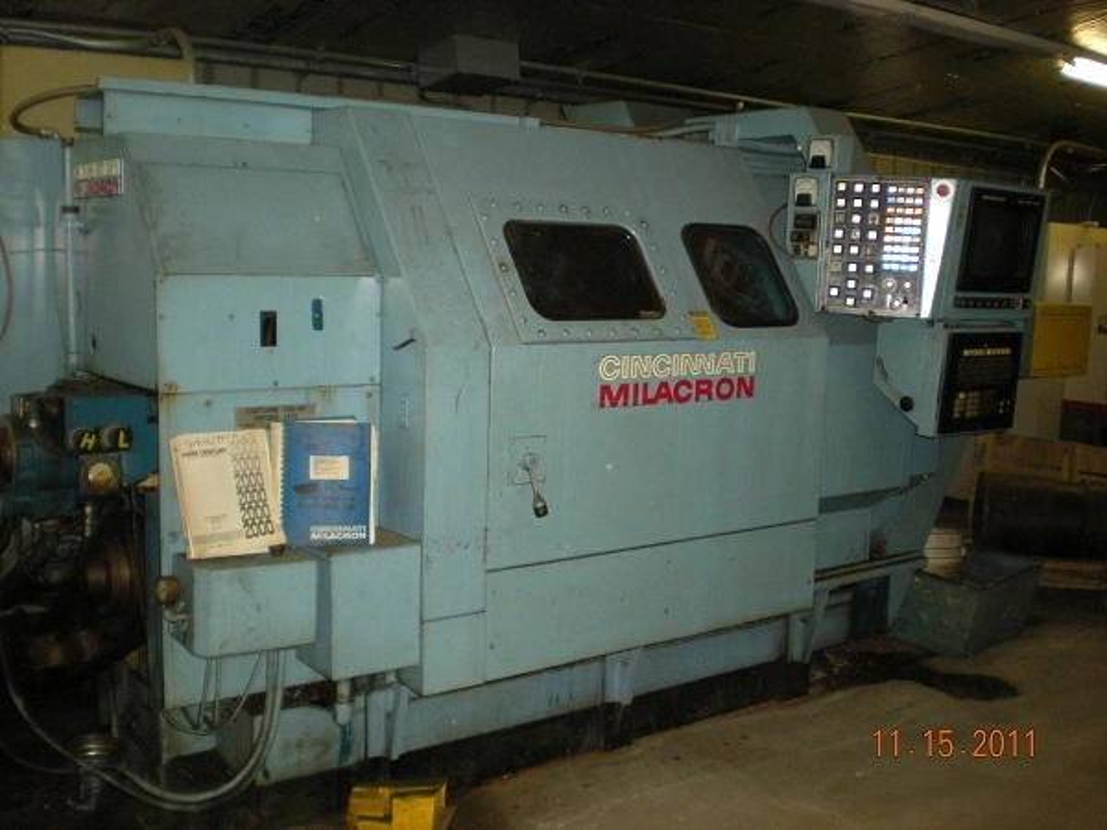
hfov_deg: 49.0
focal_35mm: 38
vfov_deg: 37.7
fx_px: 1215
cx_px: 554
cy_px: 415
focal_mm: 6.3
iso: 272
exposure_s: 1/60
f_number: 3.1
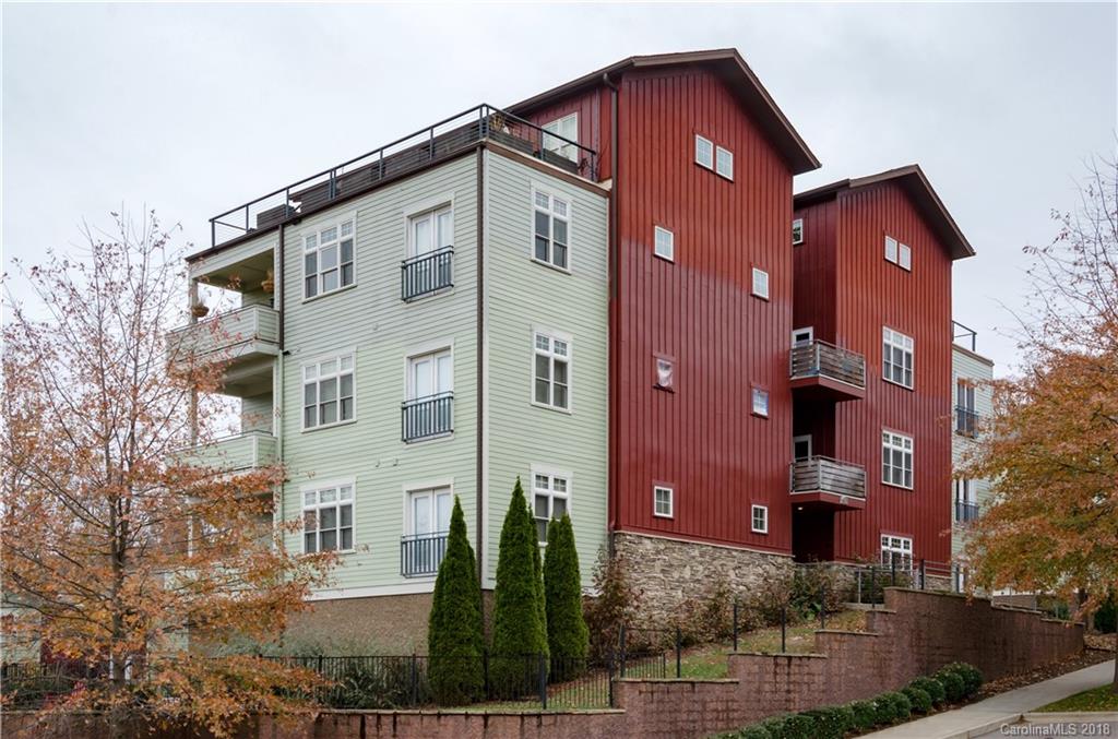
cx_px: 559
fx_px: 1208
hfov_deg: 49.7
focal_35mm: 39
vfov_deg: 34.0
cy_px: 370
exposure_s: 1/100
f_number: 10
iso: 400
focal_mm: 26
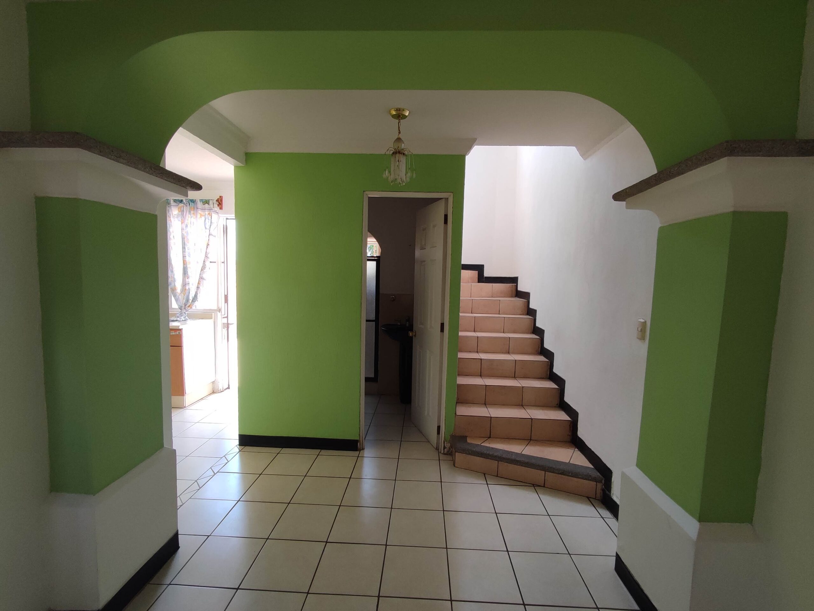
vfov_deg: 78.2
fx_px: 376
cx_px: 407
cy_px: 306
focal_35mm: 16
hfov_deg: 94.5
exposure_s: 1/100
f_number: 2.2
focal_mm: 1.65
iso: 81
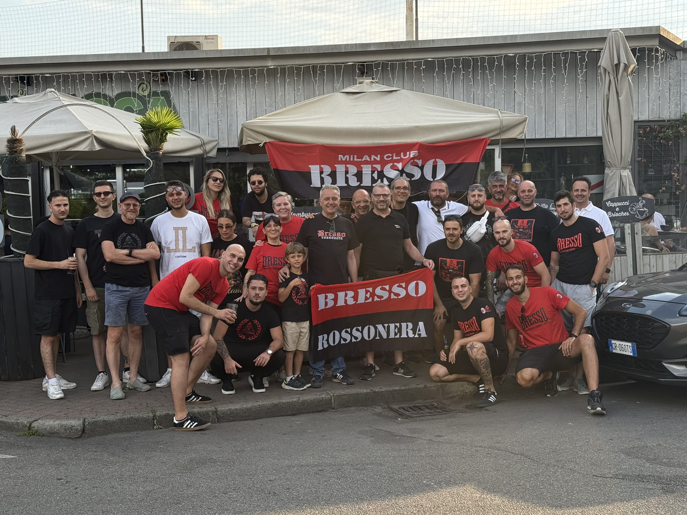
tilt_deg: -2.8
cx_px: 344
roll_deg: +1.3
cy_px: 258
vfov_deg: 30.3
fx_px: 953
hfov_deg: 39.7
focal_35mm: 48
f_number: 1.78
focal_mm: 6.76
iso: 100
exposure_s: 1/1543
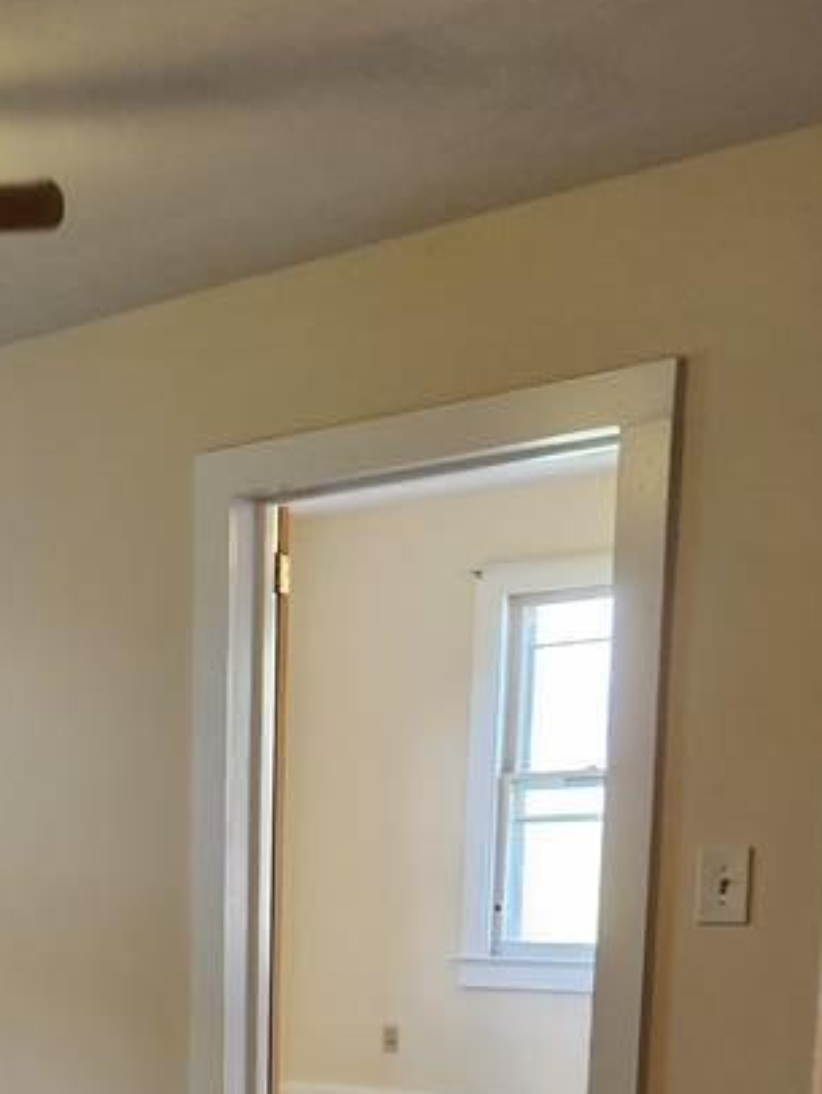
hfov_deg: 23.0
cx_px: -181
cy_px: 1231
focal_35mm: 58
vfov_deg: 29.6
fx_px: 1834
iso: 200
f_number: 1.8
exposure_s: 1/120
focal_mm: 5.4
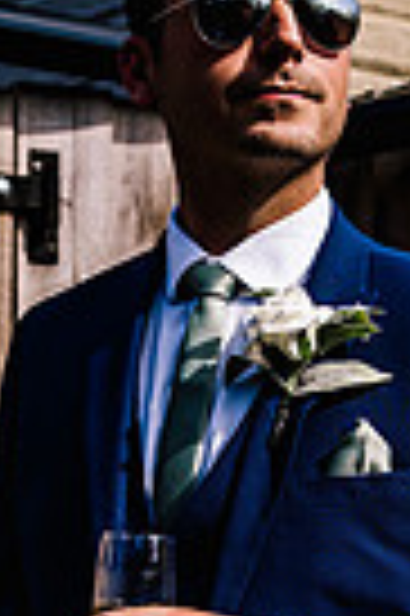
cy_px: 504
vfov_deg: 17.6
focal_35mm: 115
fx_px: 1969
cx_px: 158
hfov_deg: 11.9
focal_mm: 35
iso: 50
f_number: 3.2
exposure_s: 1/1250
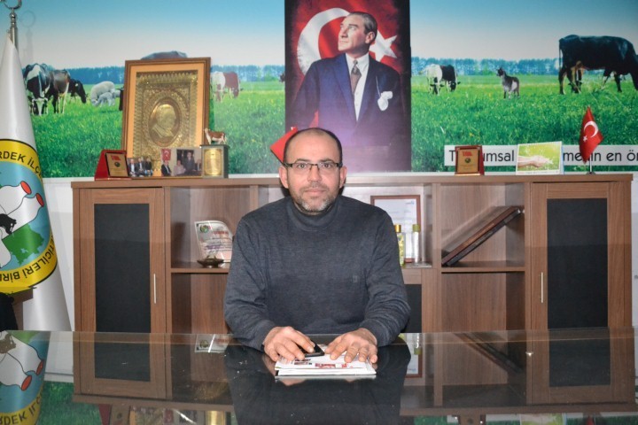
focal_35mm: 33
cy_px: 212
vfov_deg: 40.0
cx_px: 319
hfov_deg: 57.2
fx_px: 585
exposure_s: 1/60
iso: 3200
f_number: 3.8
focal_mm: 22
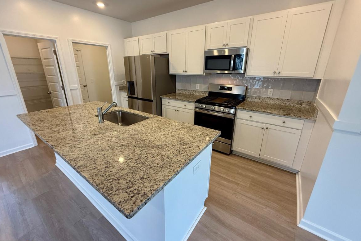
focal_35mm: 15
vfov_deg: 77.3
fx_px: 150
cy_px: 115
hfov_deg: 100.4
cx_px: 179
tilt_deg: -17.7
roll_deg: -0.3
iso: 250
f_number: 2.2
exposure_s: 1/120
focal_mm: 2.22
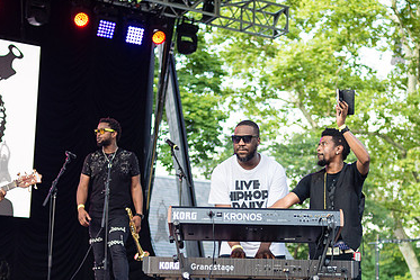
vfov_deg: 20.0
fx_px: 794
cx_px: 242
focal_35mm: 68
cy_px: 185
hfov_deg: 29.6
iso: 800
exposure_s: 1/1250
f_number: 2.2
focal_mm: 35
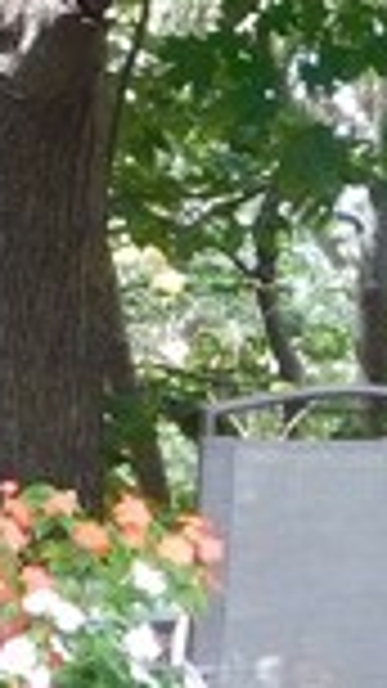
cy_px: 211
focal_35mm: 372
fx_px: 6790
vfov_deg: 5.8
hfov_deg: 3.3
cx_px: -9
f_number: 3.8
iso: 125
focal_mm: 9
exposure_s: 1/40
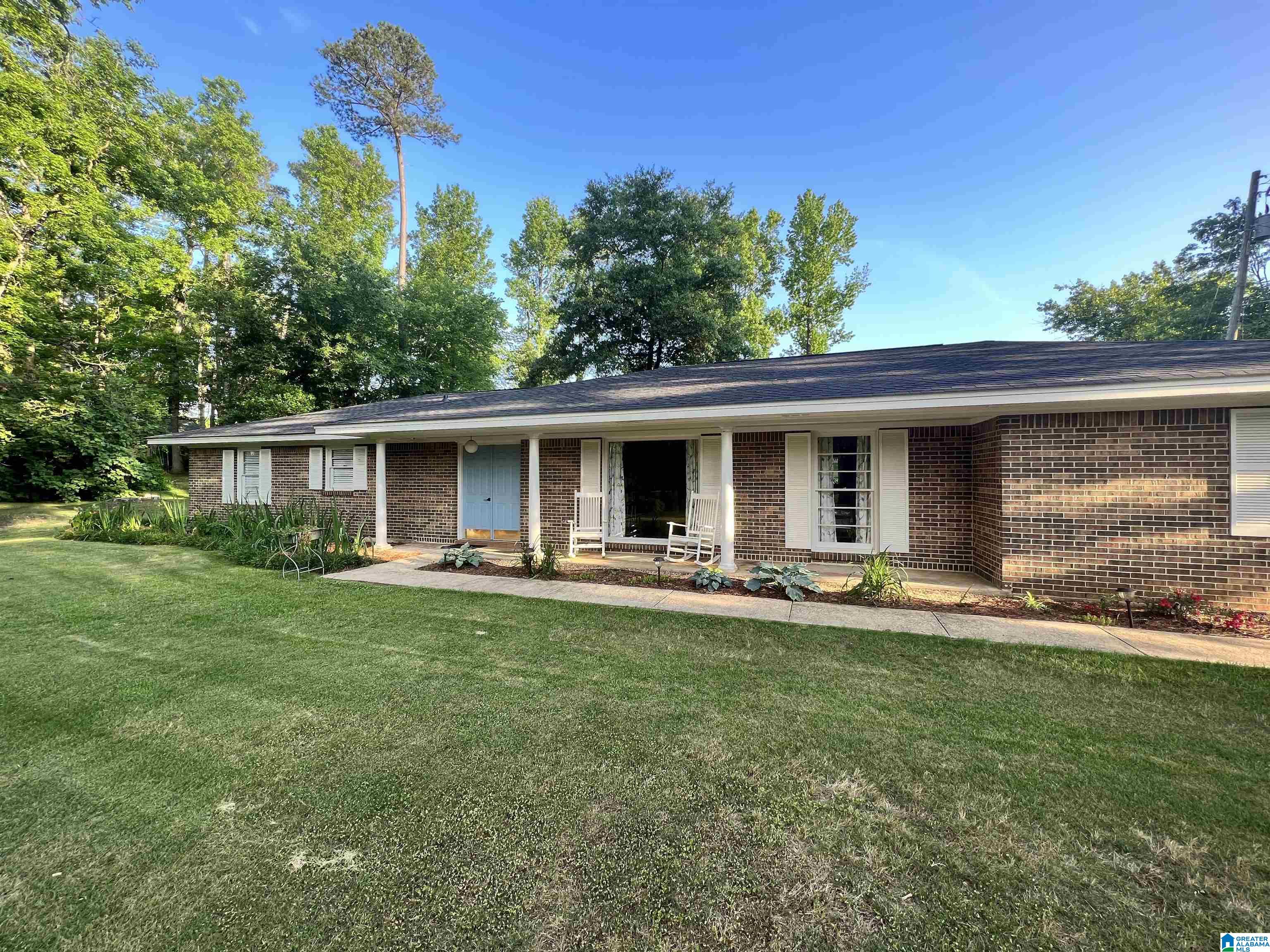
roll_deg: -0.2
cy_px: 476
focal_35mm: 13
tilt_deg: +0.1
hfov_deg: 106.2
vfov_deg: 89.9
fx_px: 477
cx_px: 635
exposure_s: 1/111
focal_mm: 1.57
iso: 32
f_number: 1.8
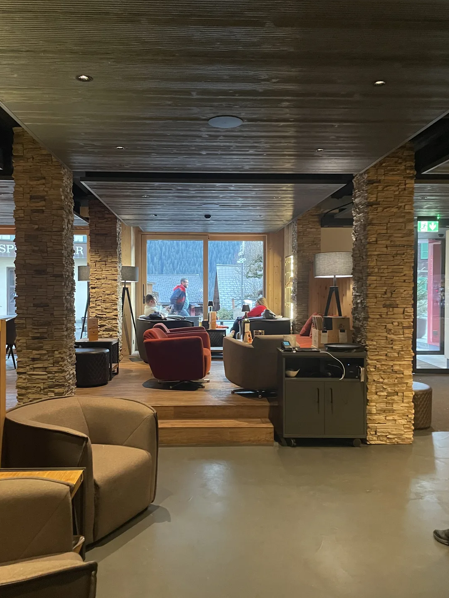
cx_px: 215
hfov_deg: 48.2
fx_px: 501
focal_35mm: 29
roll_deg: -0.5
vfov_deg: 61.6
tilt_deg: -2.1
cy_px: 305
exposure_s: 1/33
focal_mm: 4.2
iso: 640
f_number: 1.6
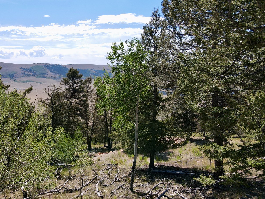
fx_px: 245
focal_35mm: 32
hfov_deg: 56.4
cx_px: 105
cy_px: 81
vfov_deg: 44.0
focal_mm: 4.5
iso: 100
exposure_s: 1/640
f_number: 2.8
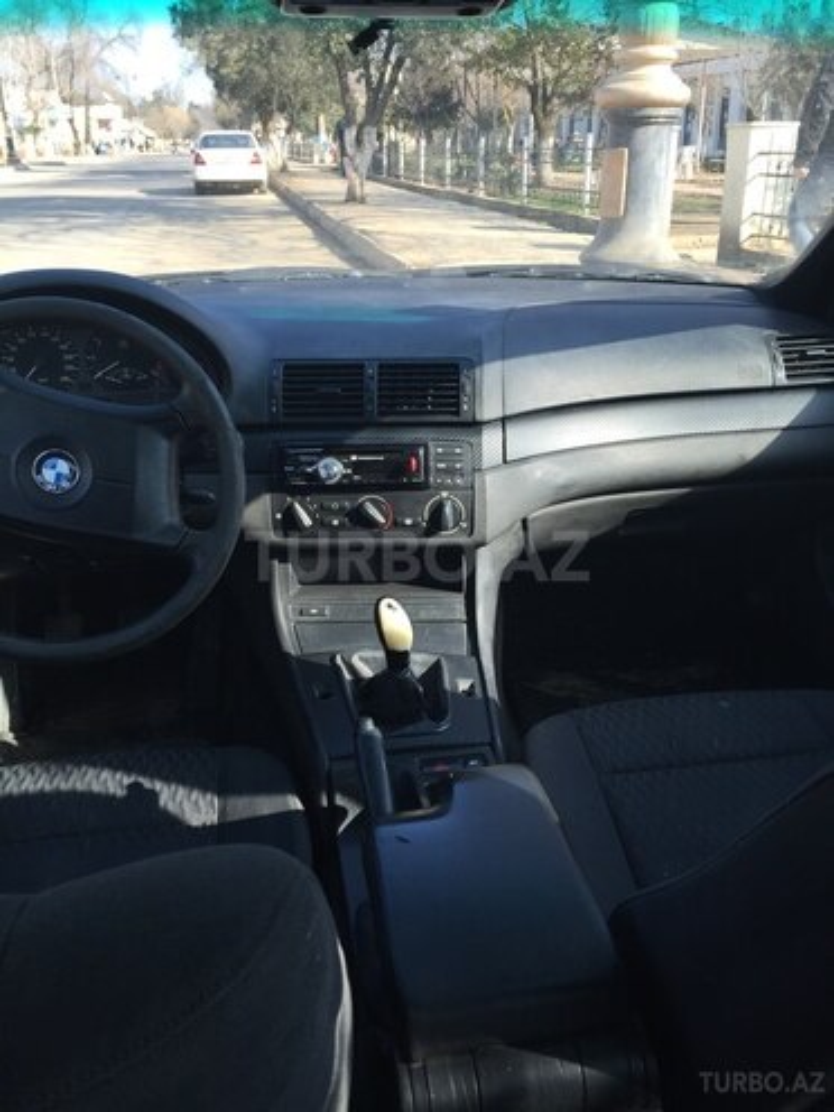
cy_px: 556
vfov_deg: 61.7
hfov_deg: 48.2
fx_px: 932
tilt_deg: -22.3
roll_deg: +0.7
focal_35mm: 29
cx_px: 417
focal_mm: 4.15
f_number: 2.2
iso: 32
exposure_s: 1/269
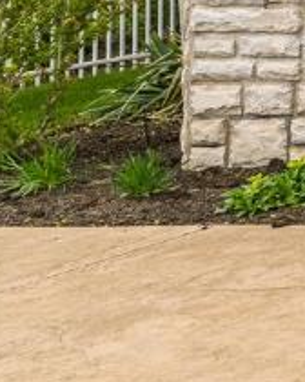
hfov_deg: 7.3
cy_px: -405
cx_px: 1351
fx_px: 1061
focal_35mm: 94
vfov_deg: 15.7
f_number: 8
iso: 200
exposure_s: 1/400
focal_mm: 14
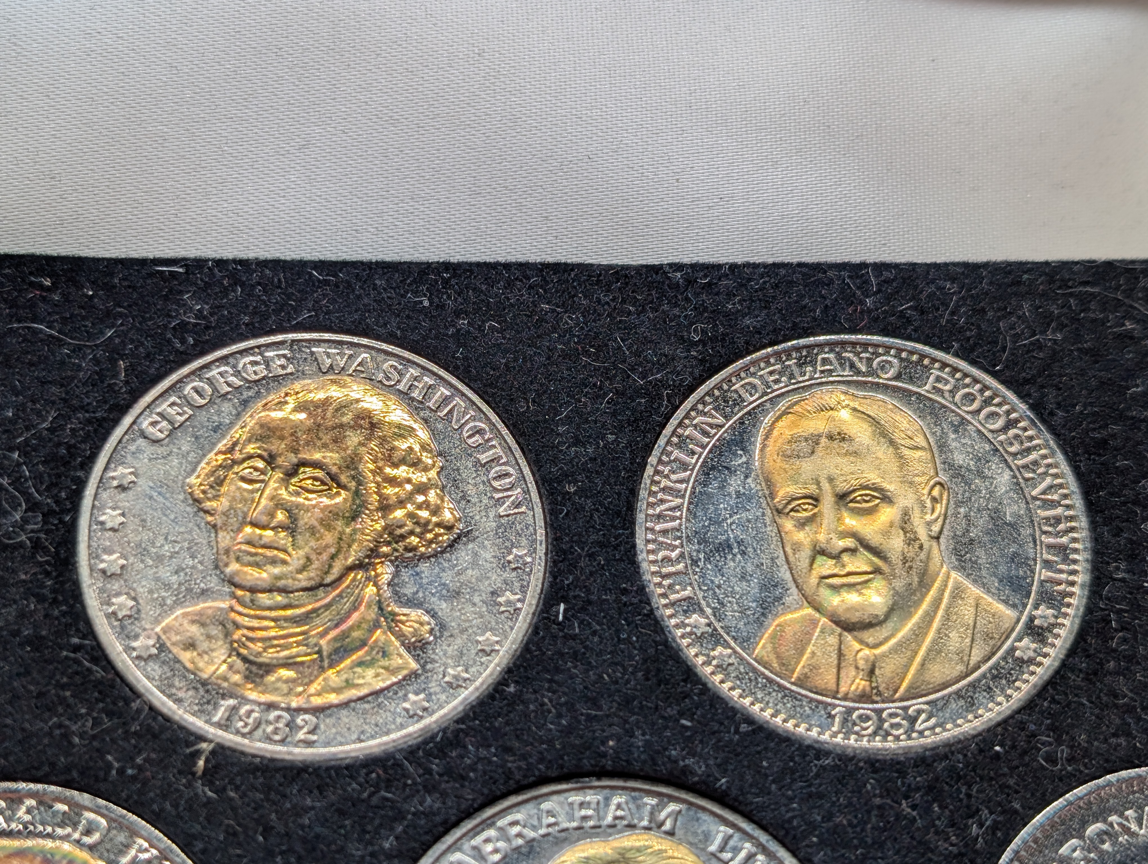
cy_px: 432
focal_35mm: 49
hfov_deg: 38.9
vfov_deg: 29.7
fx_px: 1627
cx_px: 574
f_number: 1.68
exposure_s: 1/64
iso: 21
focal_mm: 6.9
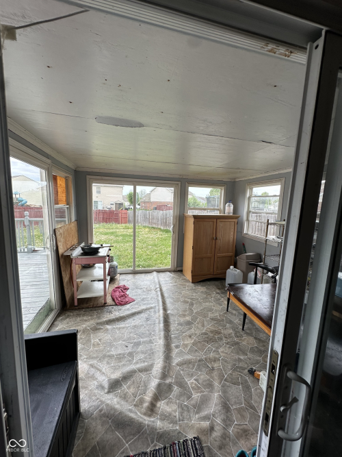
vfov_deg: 102.1
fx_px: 184
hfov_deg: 85.7
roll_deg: -3.0
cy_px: 228
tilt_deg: -7.7
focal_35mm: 14
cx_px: 171
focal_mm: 2.22
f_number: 2.2
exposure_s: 1/202
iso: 40
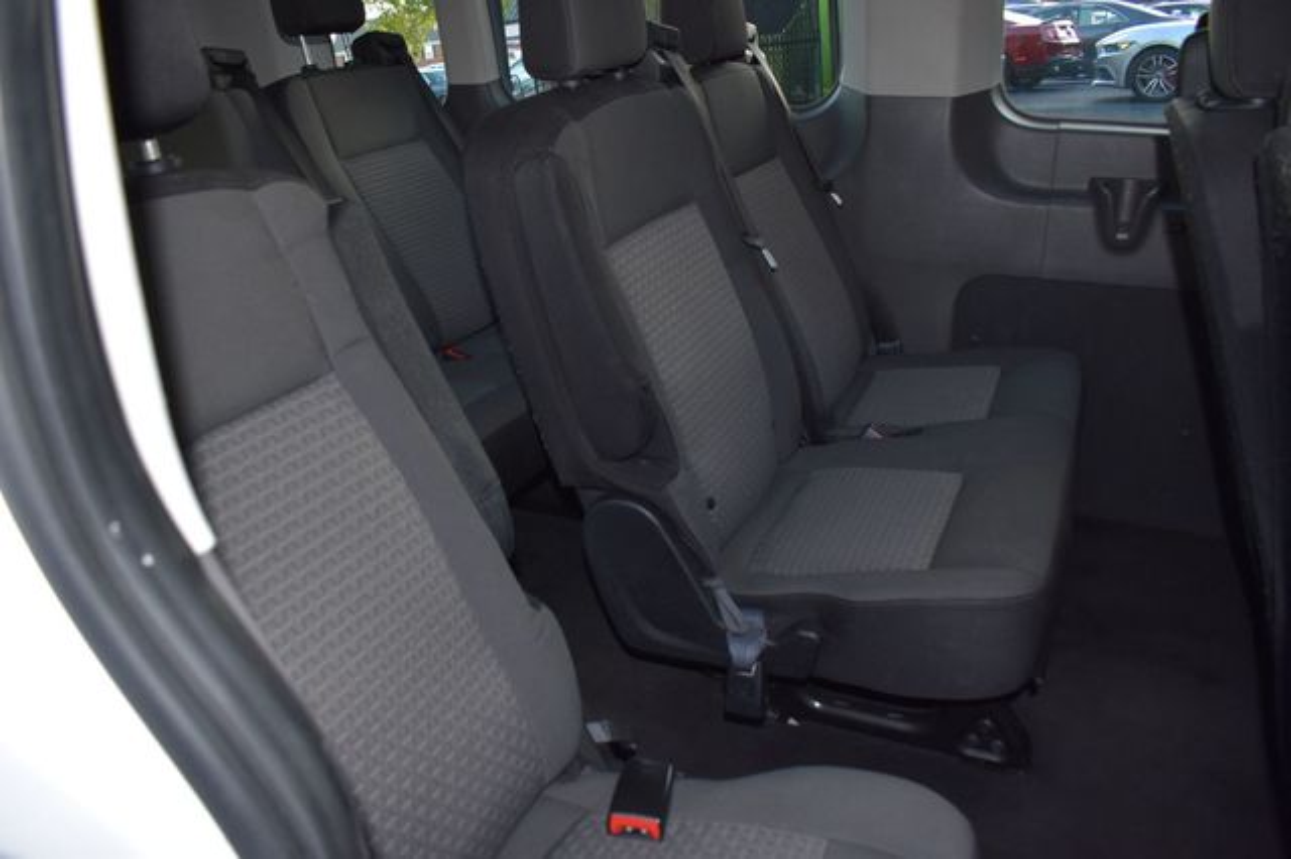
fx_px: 968
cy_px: 430
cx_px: 646
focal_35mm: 27
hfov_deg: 67.4
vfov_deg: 47.9
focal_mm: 18
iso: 560
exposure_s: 1/125
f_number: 5.6
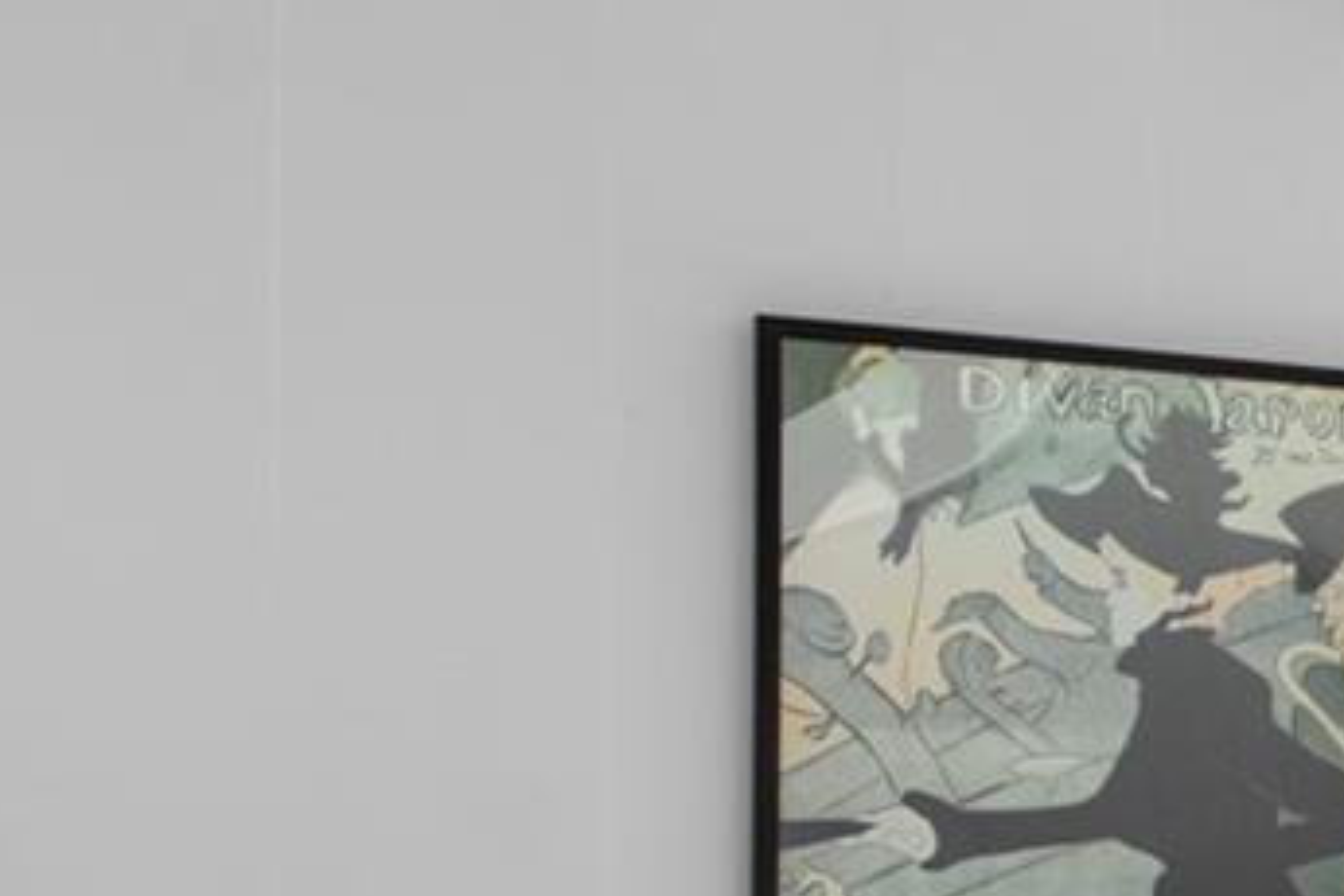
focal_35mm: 83
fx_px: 3098
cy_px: 1056
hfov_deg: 16.3
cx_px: 2930
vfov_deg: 15.9
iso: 500
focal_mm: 14
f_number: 7.1
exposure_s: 1/10
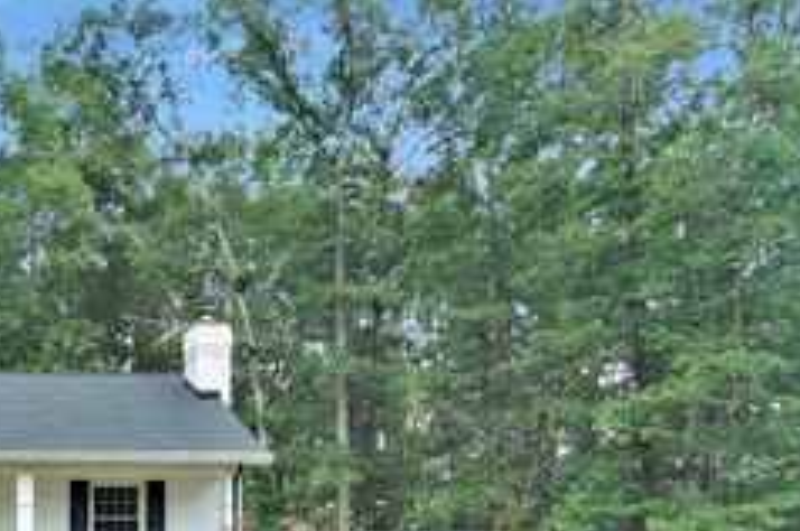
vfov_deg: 21.3
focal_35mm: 61
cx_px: 7
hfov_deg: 30.7
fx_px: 1354
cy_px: 556
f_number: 2.8
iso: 100
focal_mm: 10.57
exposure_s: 1/180
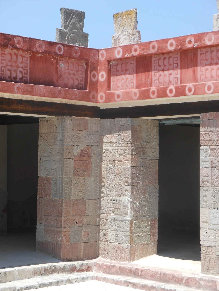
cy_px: 146
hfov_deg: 17.0
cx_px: 110
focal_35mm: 87
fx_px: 734
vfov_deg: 22.5
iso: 80
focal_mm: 15.5
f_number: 4.6
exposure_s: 1/400
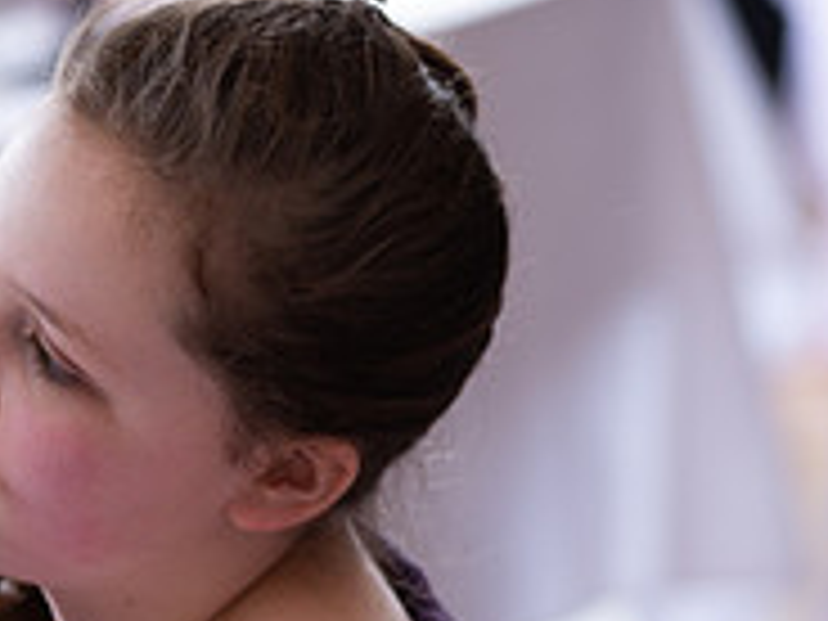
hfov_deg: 7.7
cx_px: 148
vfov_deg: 5.8
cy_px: 472
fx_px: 6147
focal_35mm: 257
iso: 500
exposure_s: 1/100
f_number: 2.2
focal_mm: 85
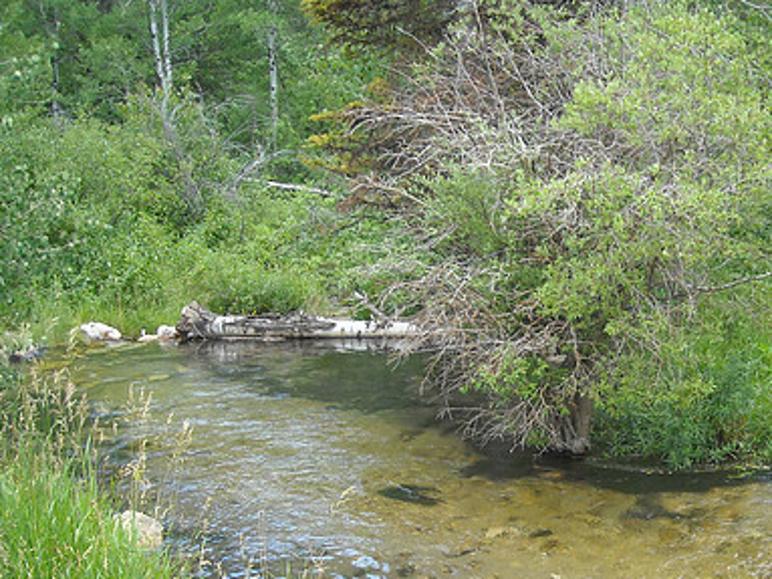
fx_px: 1182
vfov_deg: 27.2
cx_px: 548
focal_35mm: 53
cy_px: 431
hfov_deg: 35.6
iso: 147
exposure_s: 1/250
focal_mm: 5.7
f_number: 2.8
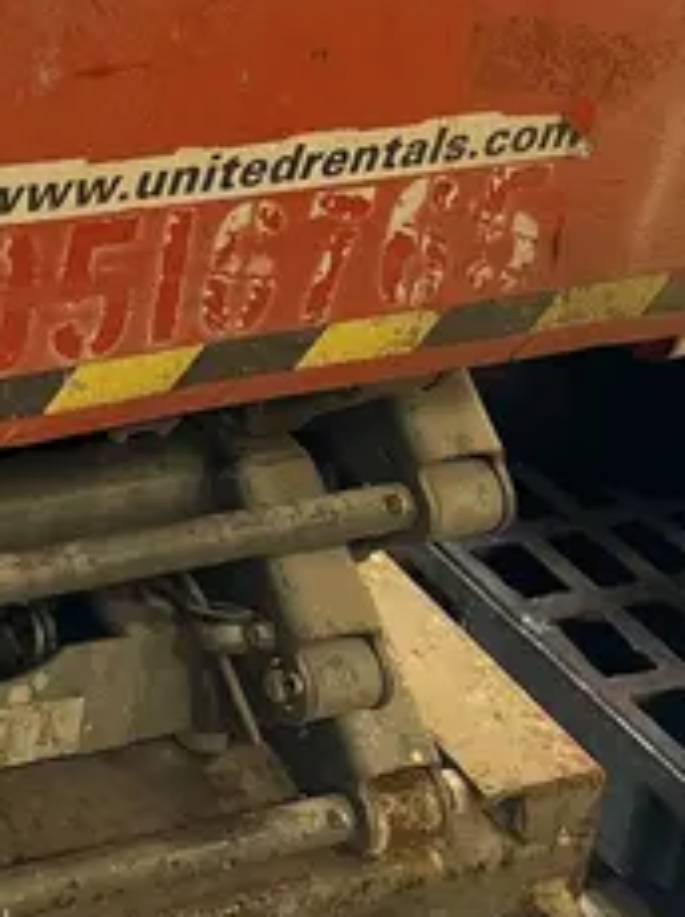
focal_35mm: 83
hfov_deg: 16.2
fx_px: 2194
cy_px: -261
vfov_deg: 21.4
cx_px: -342
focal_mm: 5.96
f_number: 1.6
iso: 64
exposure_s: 1/121
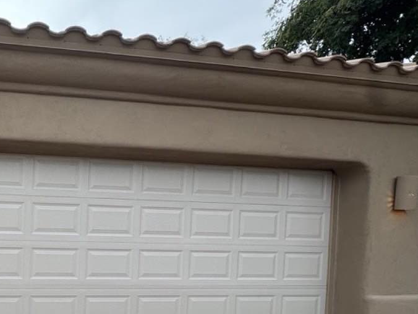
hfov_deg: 50.8
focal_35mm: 29
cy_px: 243
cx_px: 8
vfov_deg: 46.2
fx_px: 350
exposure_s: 1/263
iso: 40
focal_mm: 2.22
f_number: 2.2
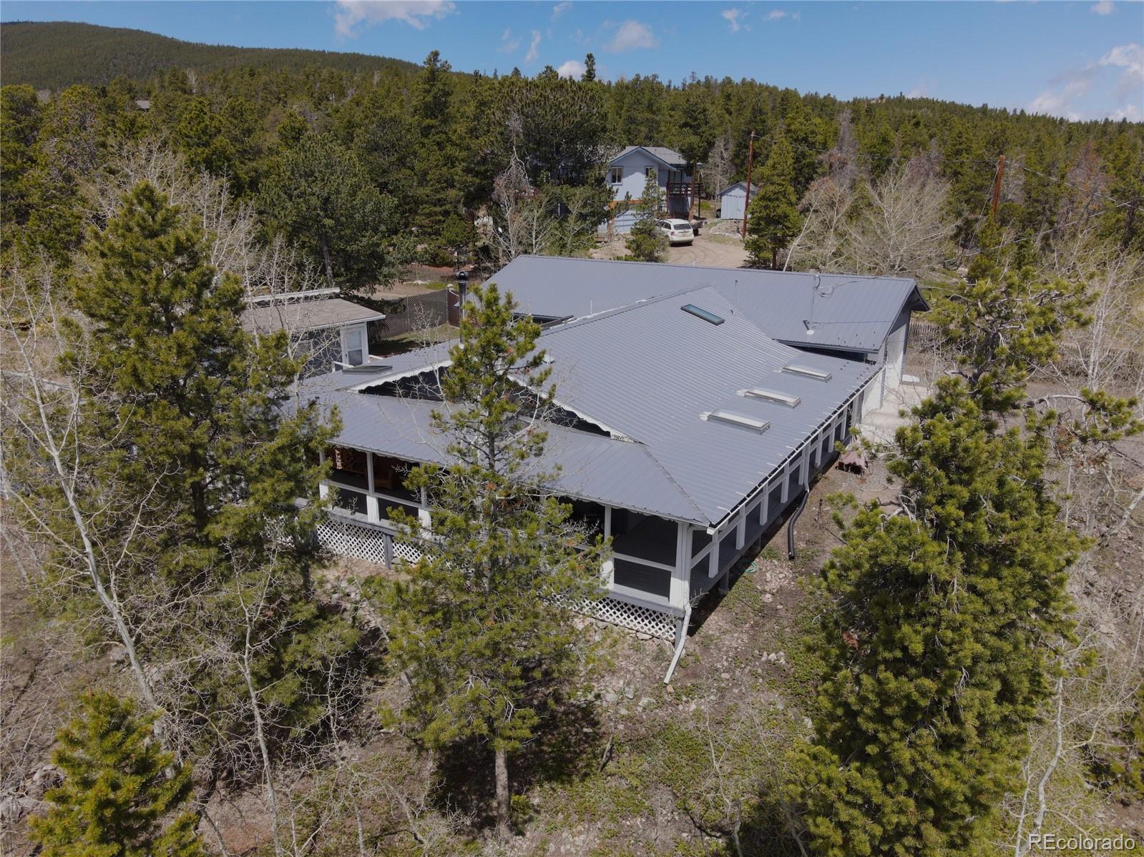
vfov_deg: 56.8
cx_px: 572
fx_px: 793
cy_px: 428
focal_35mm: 24
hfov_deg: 71.6
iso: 100
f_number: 2.8
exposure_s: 1/40
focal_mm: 4.5
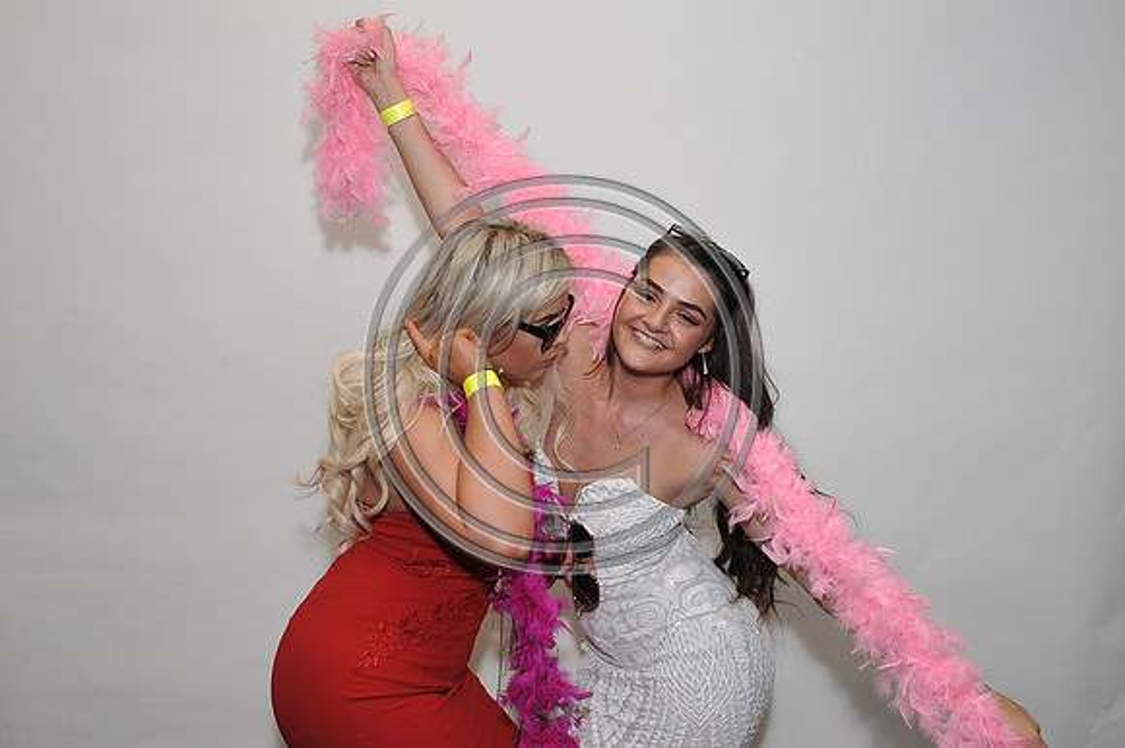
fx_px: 1312
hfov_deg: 46.4
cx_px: 562
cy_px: 374
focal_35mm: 42
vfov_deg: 31.9
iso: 1000
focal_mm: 42
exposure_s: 1/60
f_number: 8
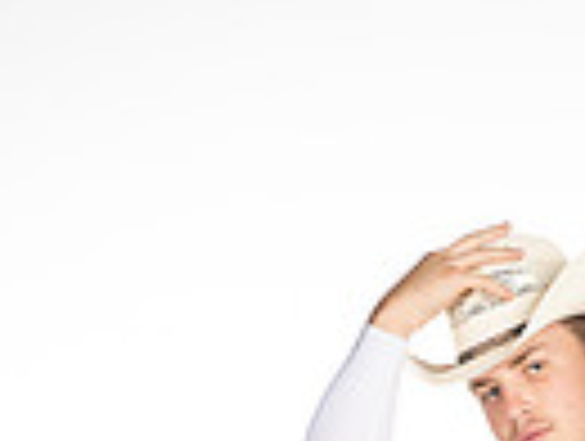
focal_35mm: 166
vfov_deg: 8.4
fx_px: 2811
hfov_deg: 11.7
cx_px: 652
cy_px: 976
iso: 250
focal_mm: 50
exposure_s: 1/250
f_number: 5.6
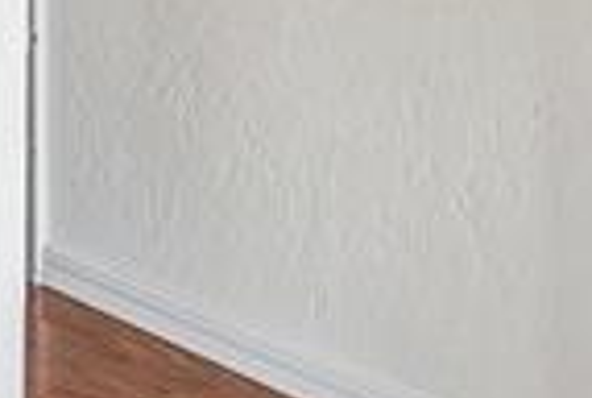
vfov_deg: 10.9
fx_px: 1763
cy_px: -556
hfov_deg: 18.9
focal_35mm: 107
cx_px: 135
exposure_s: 1/10
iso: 100
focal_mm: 10
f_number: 6.3
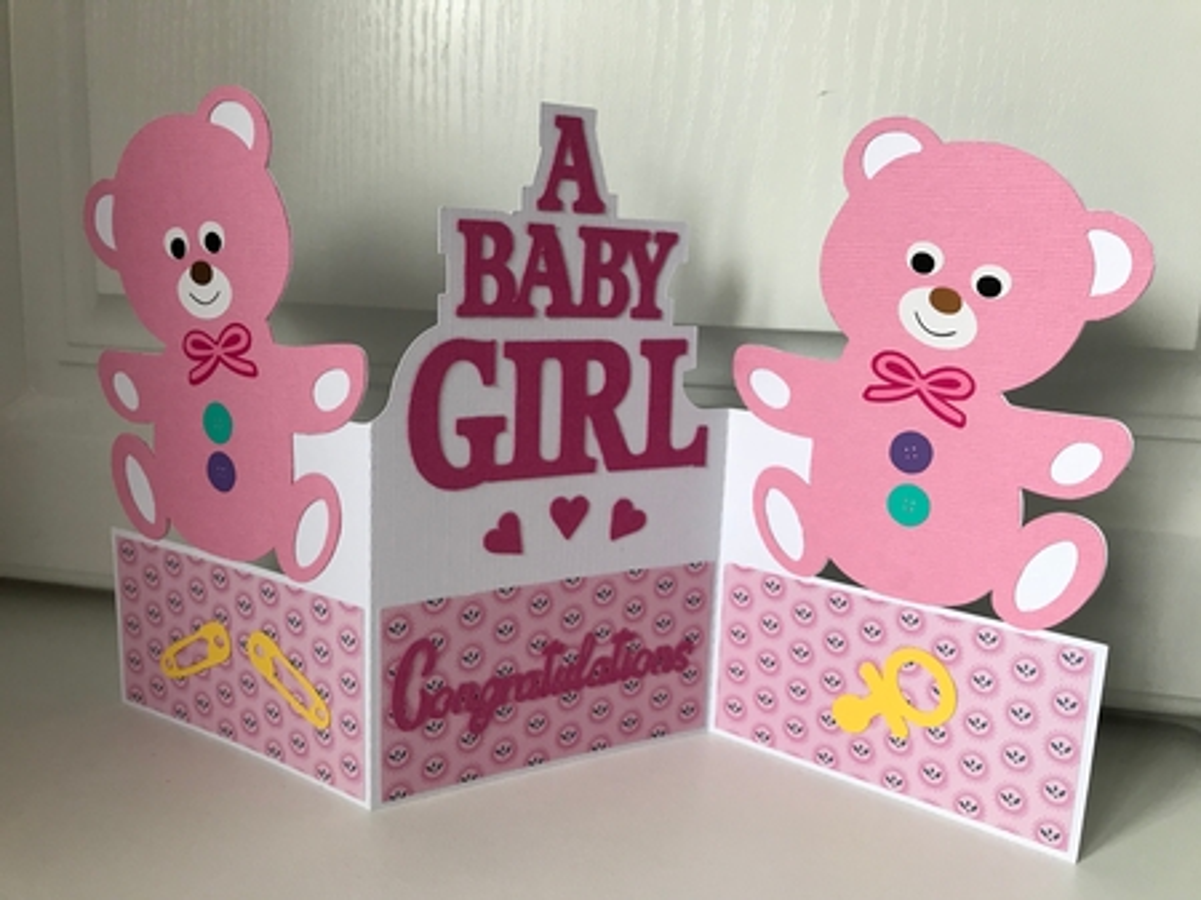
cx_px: 600
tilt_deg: -10.0
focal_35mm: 28
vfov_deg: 49.7
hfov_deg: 63.5
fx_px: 971
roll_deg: -2.4
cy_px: 450
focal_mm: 3.99
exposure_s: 1/33
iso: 25
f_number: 1.8
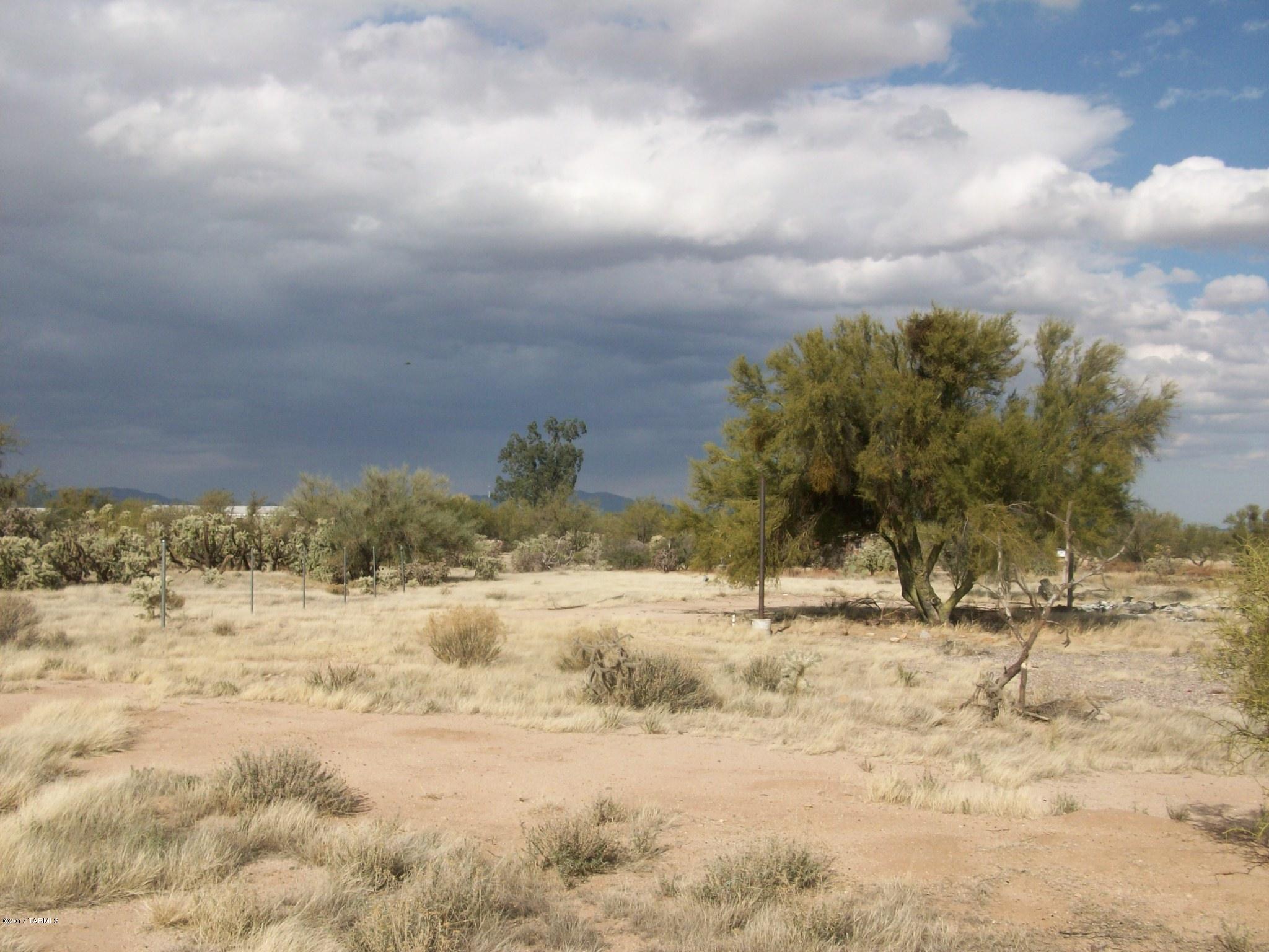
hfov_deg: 54.0
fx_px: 1246
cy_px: 476
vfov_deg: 41.8
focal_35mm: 34
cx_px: 634
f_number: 5.5
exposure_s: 1/587
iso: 64
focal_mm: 5.7
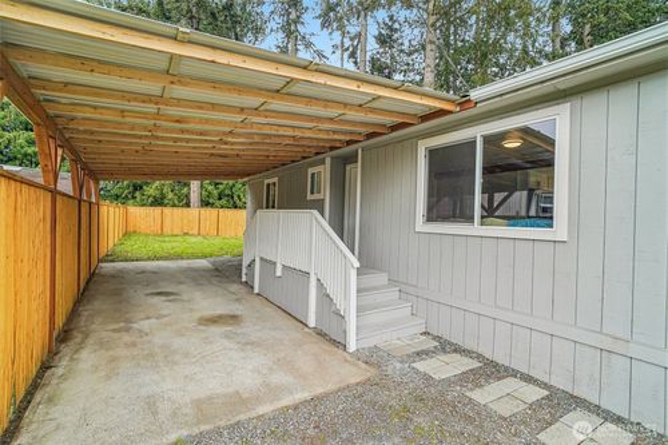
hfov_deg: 96.8
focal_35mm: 16
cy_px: 222
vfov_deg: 73.7
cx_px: 334
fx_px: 297
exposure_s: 1/320
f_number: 8
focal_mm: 16
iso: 1600
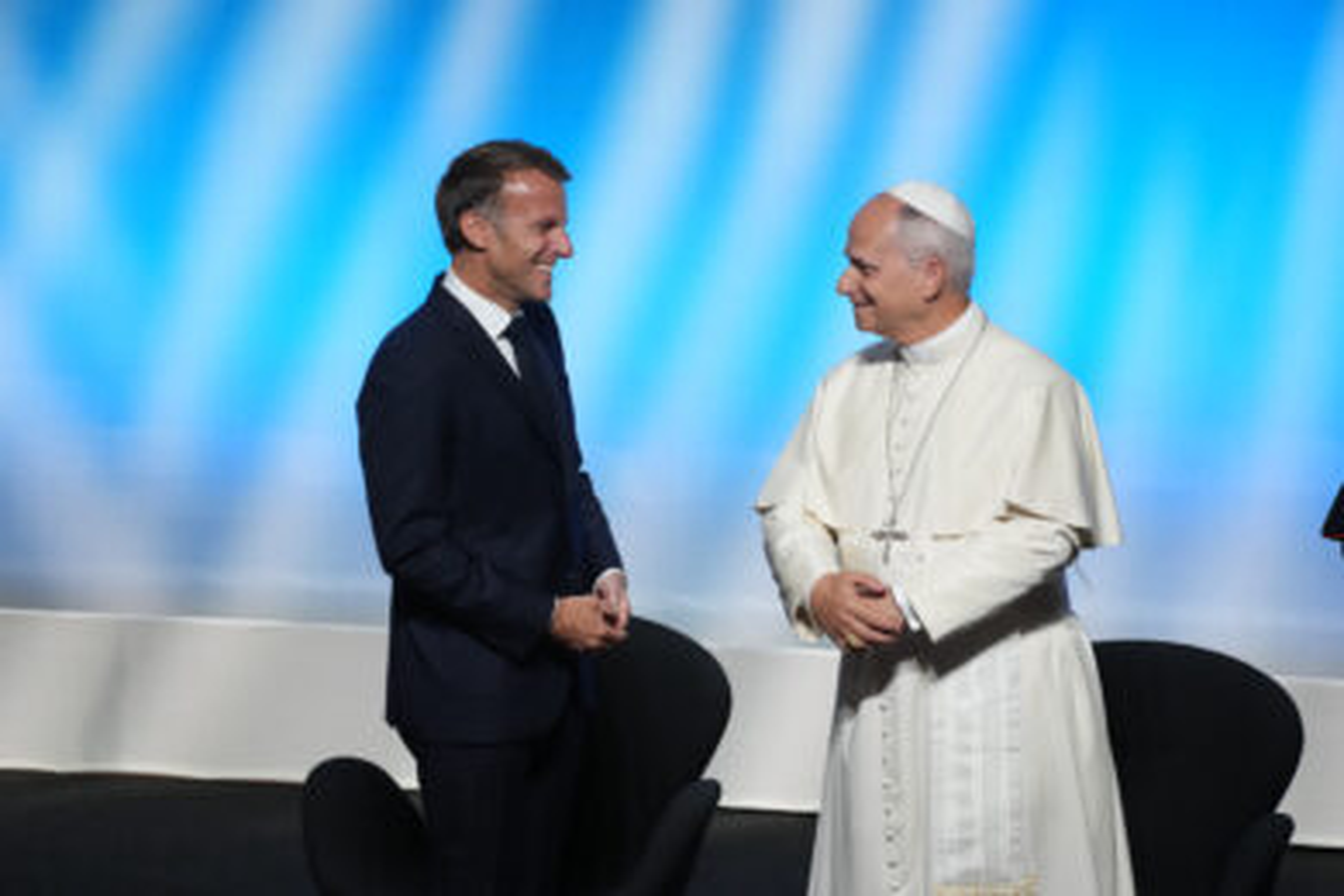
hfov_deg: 5.2
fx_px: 14820
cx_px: 672
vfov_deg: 3.5
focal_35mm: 397
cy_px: 448
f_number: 5.6
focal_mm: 397
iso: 5000
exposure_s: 1/250
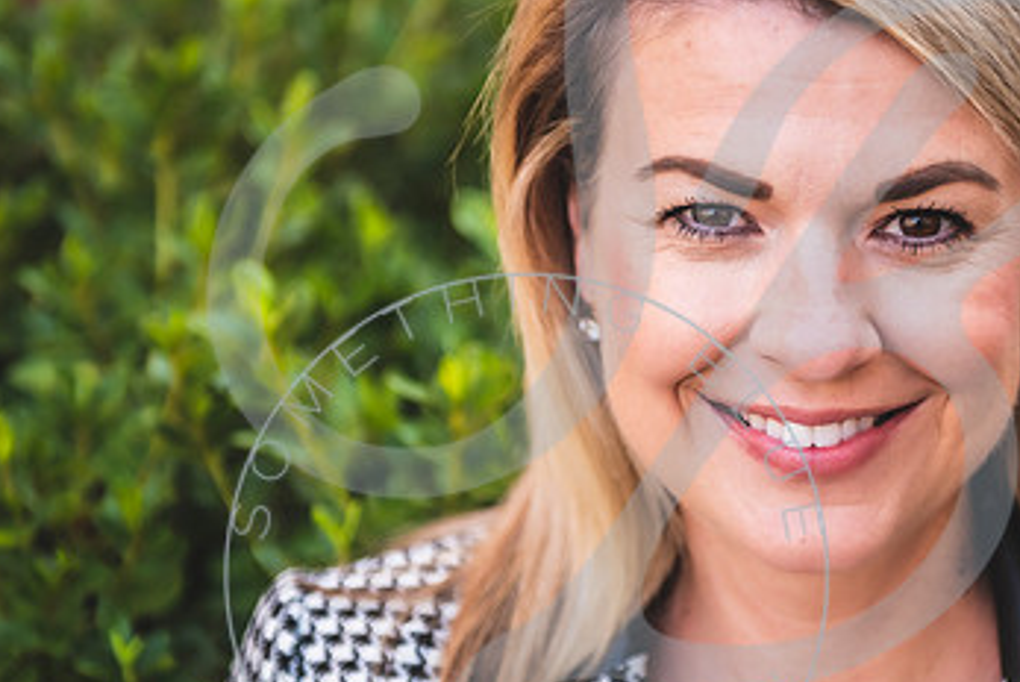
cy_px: 328
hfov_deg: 17.4
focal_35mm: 117
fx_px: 3318
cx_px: 673
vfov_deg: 11.7
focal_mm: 70
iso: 200
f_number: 2.8
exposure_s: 1/200
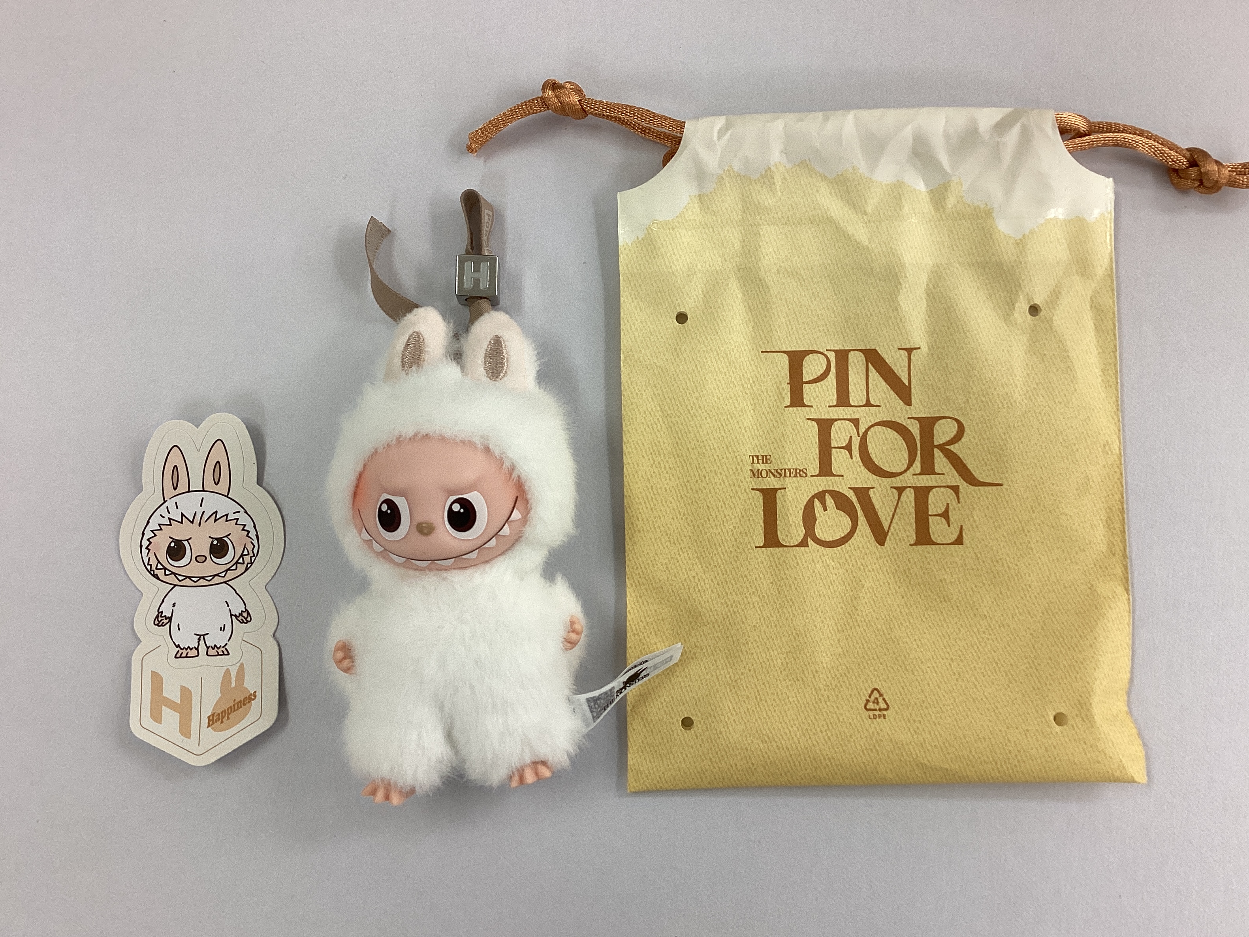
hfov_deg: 56.8
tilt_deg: -85.4
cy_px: 480
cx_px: 638
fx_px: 1155
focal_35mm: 32
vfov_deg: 44.2
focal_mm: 3.3
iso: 80
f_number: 2.4
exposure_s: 1/120
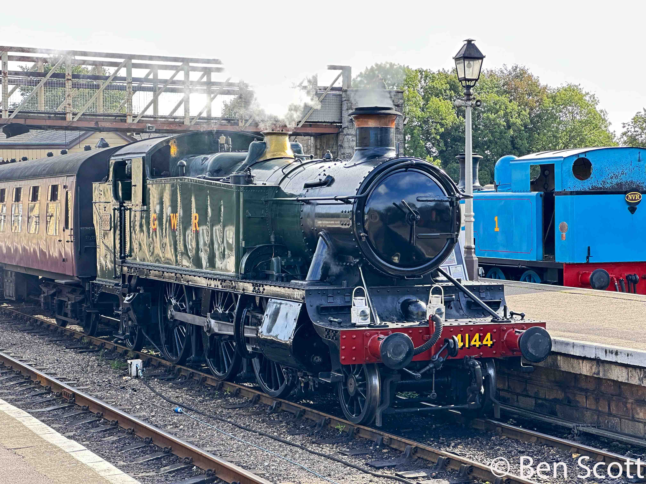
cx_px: 323
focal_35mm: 77
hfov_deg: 25.3
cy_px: 242
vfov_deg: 19.1
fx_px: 1437
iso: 50
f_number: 2.8
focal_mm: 9
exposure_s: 1/99
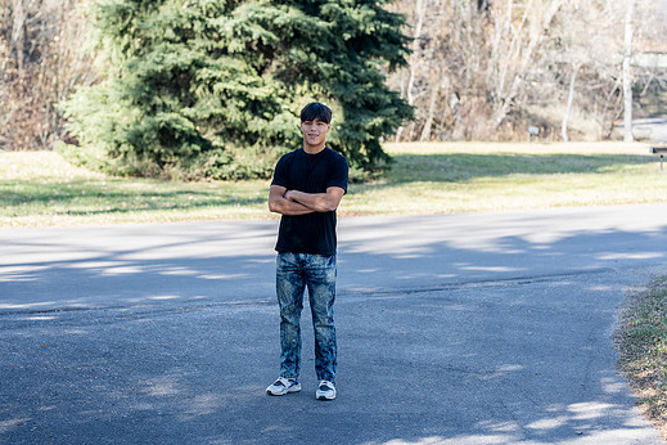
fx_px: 1760
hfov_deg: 21.5
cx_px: 308
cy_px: 206
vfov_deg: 14.4
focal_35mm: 95
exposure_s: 1/200
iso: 31
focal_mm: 85
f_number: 3.2
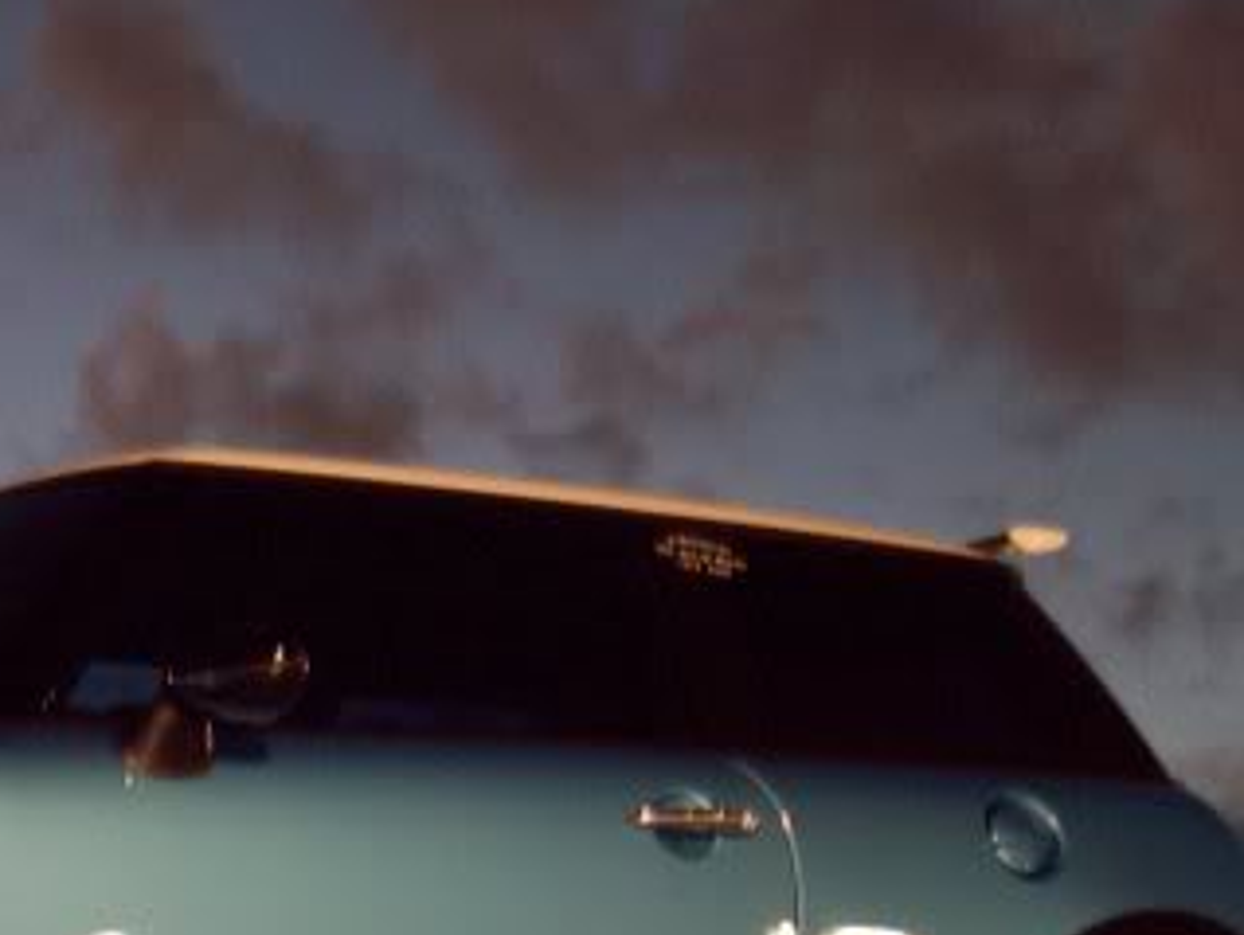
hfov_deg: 20.7
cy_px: 888
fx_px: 3345
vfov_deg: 15.7
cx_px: 184
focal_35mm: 93
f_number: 2.8
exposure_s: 1.14
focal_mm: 6.2
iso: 80
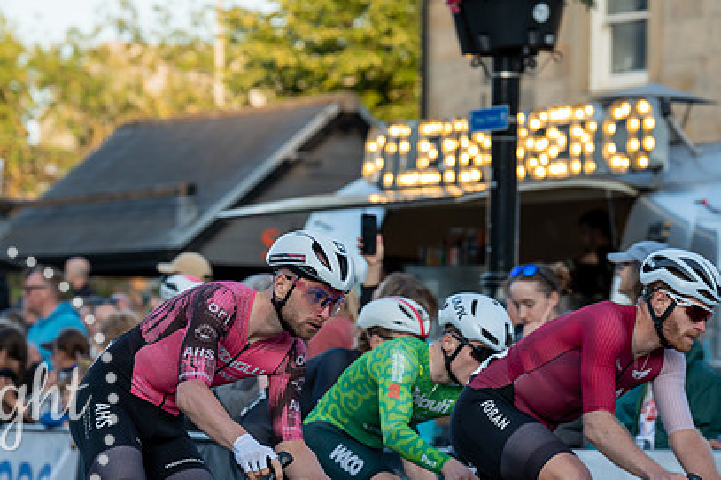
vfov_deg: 7.9
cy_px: 311
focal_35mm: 174
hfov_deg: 11.8
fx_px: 3483
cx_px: 227
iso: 800
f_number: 4
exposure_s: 1/800
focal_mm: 122
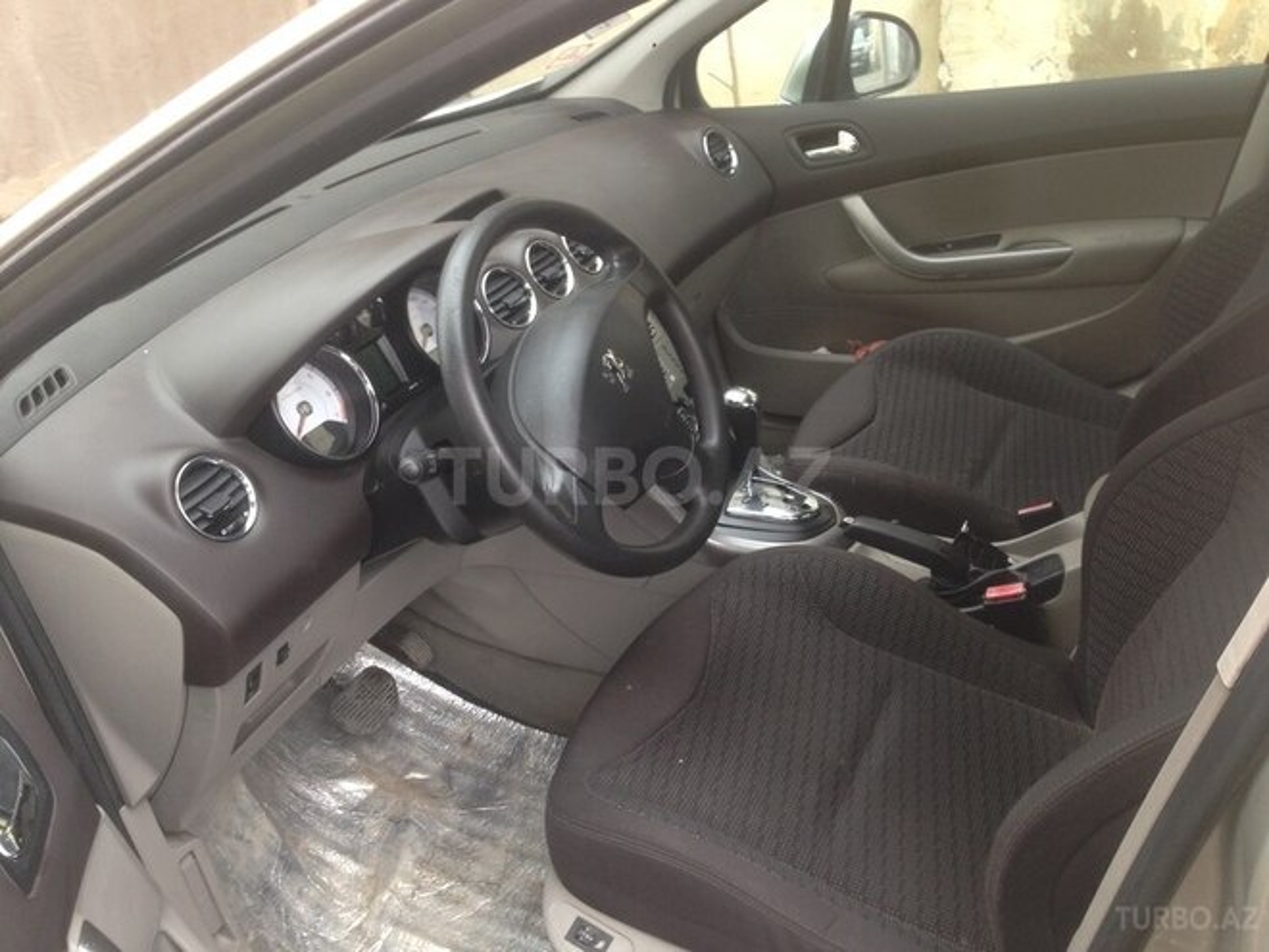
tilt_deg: -25.4
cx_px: 634
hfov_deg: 55.4
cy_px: 476
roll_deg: +5.1
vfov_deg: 42.9
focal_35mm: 33
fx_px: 1210
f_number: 2.4
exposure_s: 1/30
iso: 50
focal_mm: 4.12
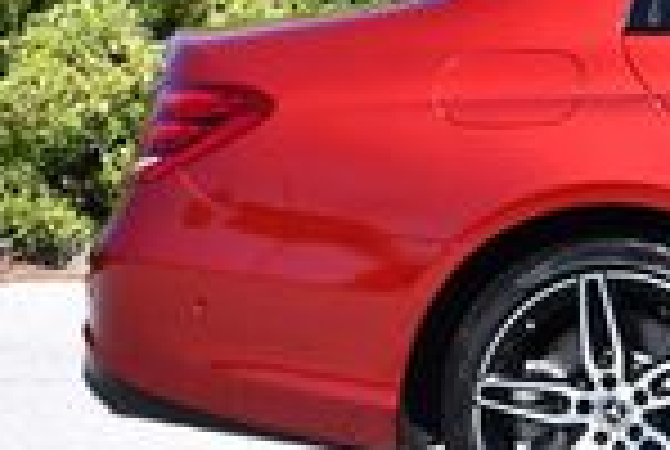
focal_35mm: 240
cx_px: 1362
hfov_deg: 8.1
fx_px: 4476
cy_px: -135
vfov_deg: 5.7
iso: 180
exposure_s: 1/250
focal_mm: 28
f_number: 8
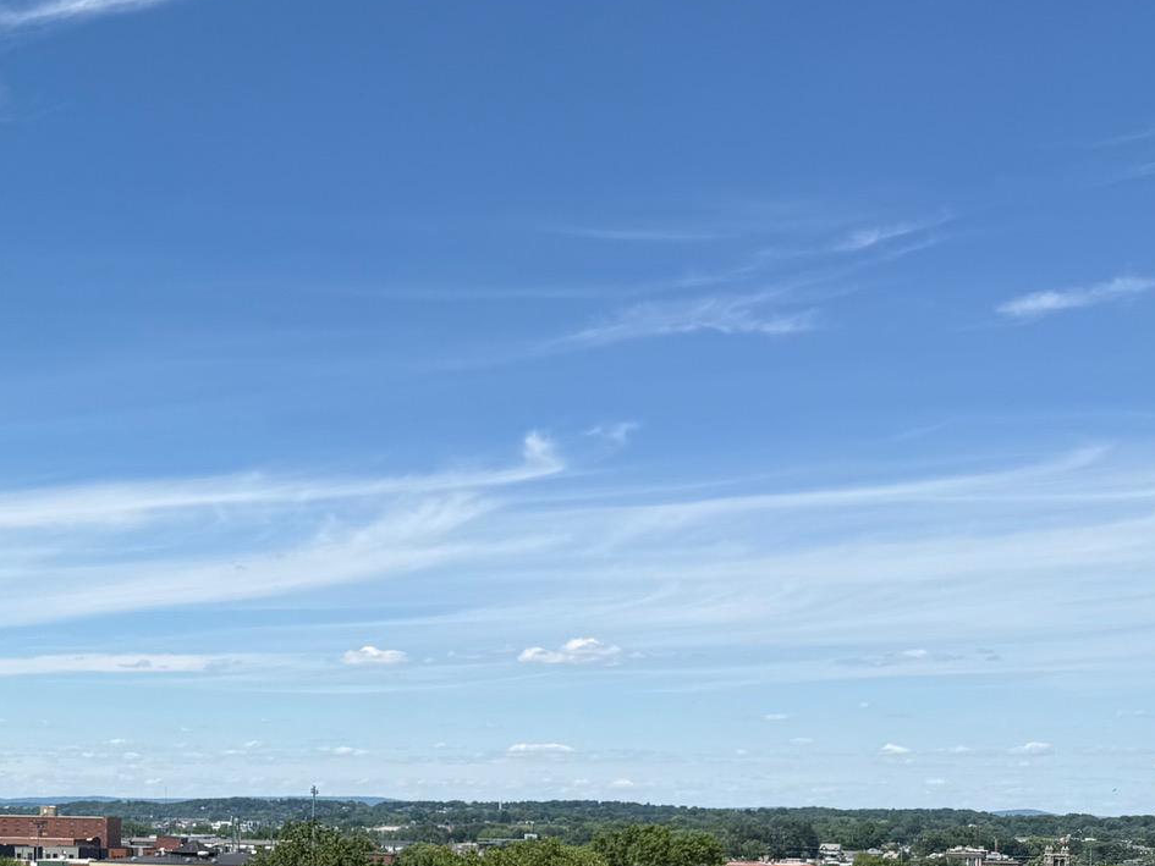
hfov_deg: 32.8
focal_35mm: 52
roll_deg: -1.3
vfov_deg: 27.2
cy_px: 748
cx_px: -81
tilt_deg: +2.1
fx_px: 1735
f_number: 1.78
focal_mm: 6.76
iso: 80
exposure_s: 1/5714
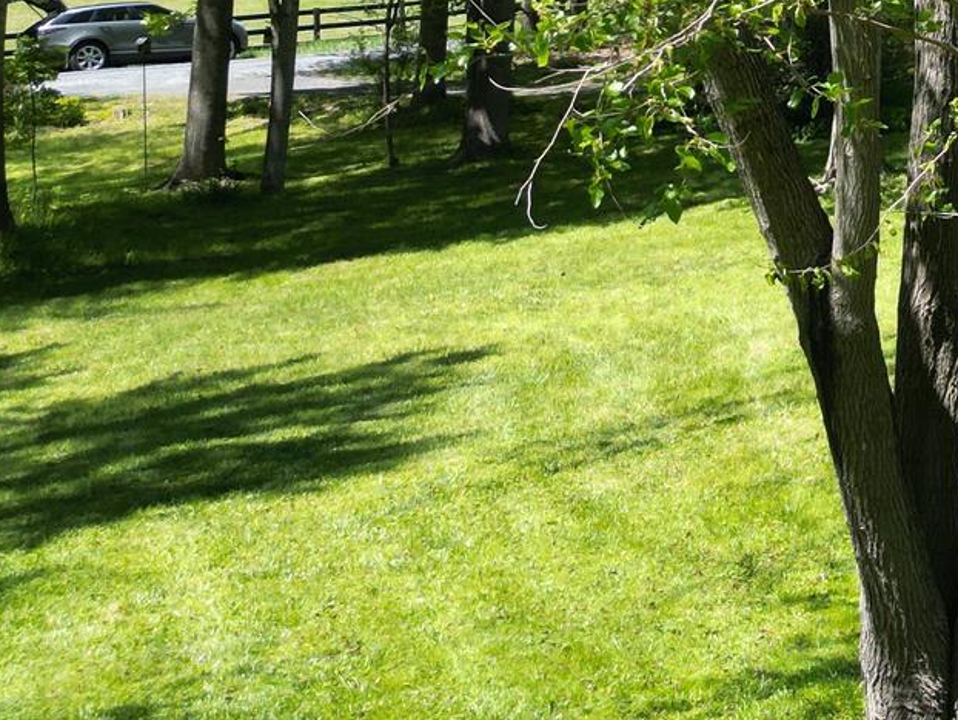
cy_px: -228
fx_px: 2187
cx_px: 1432
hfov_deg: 21.0
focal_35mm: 79
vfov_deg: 17.5
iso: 100
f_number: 1.7
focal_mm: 6.72
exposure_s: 1/1000
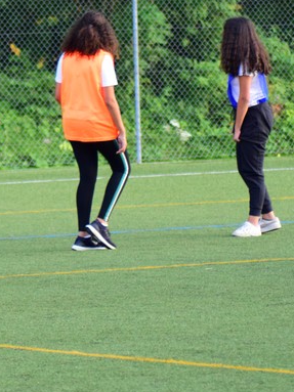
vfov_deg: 5.2
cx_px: -109
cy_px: 100
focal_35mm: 378
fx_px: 4283
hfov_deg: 3.9
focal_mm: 98
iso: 1100
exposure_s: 1/320
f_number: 4
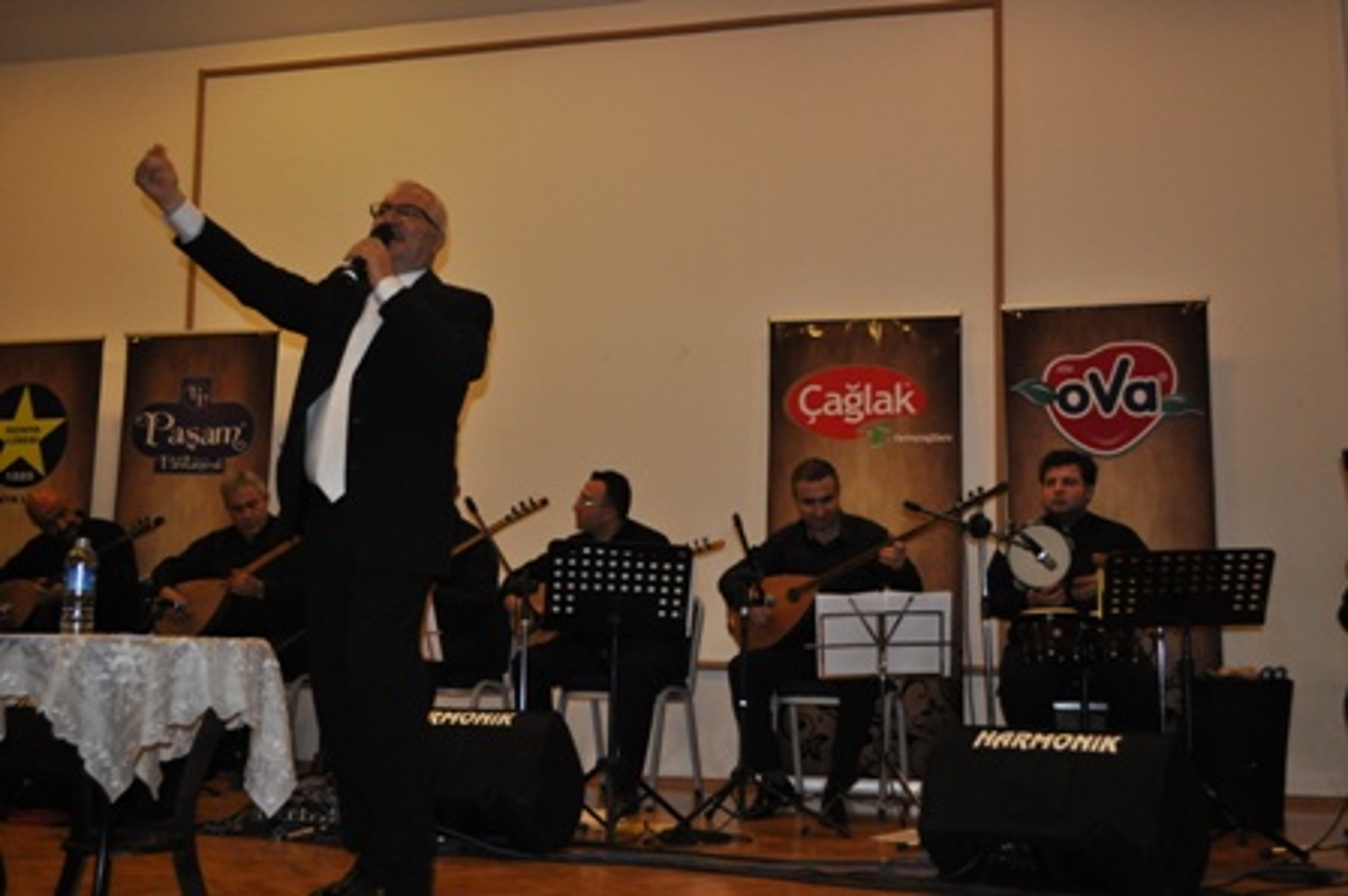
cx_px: 674
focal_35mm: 39
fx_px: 1459
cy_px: 448
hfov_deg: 49.6
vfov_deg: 34.2
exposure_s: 1/60
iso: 800
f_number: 4.2
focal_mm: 26
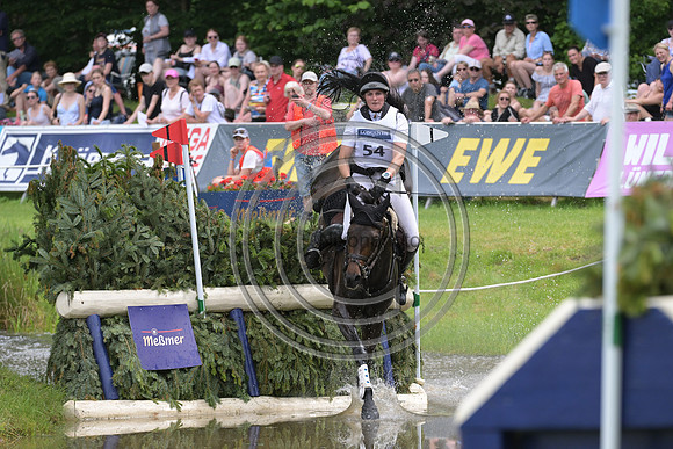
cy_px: 224
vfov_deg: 4.2
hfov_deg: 6.2
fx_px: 6170
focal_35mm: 330
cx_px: 336
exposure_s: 1/1600
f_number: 5.6
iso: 1600
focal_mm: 330
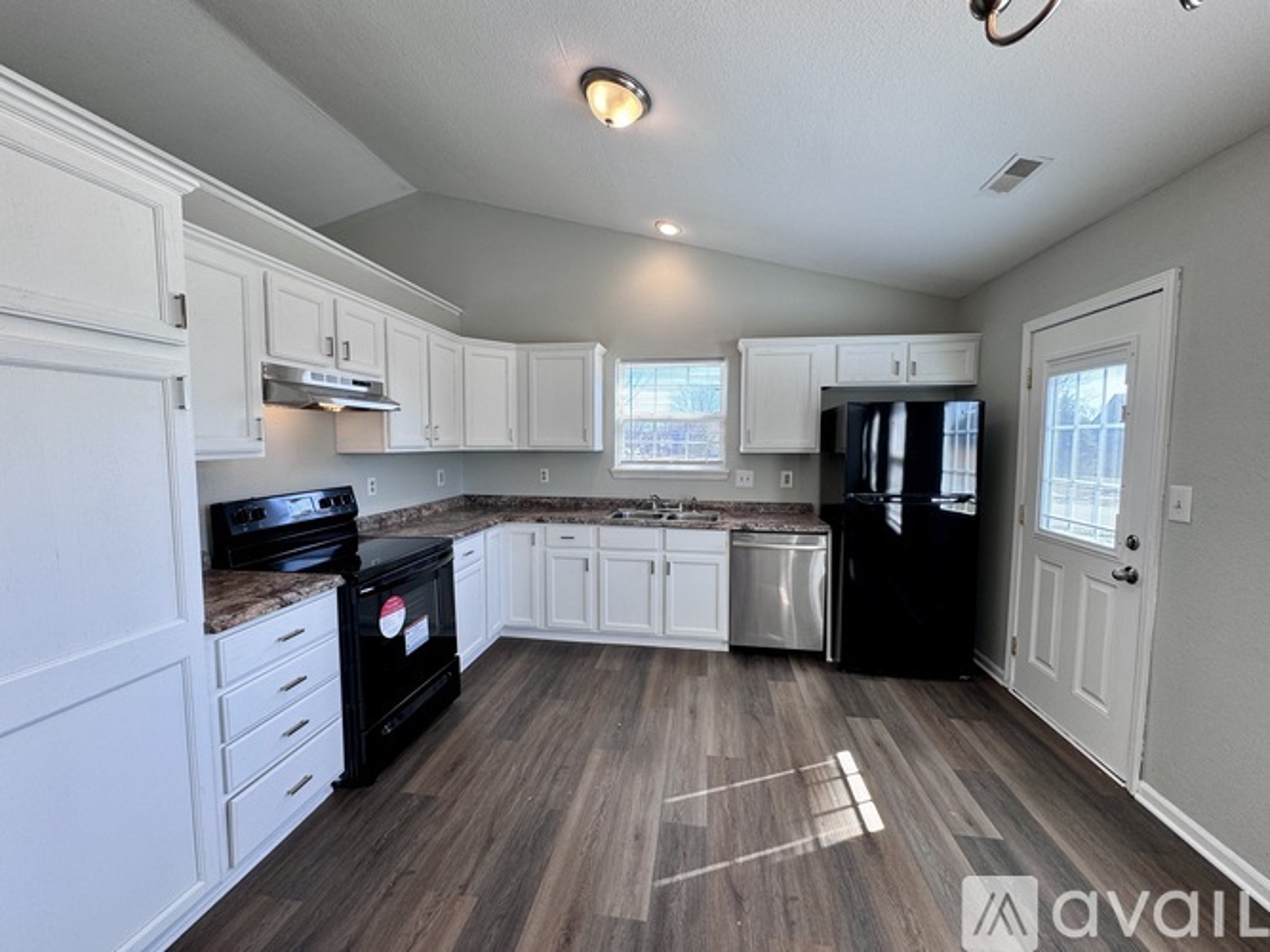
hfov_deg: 102.1
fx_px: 514
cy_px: 476
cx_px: 635
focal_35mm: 14
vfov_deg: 85.7
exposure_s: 1/120
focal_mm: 2.22
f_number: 2.2
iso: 64
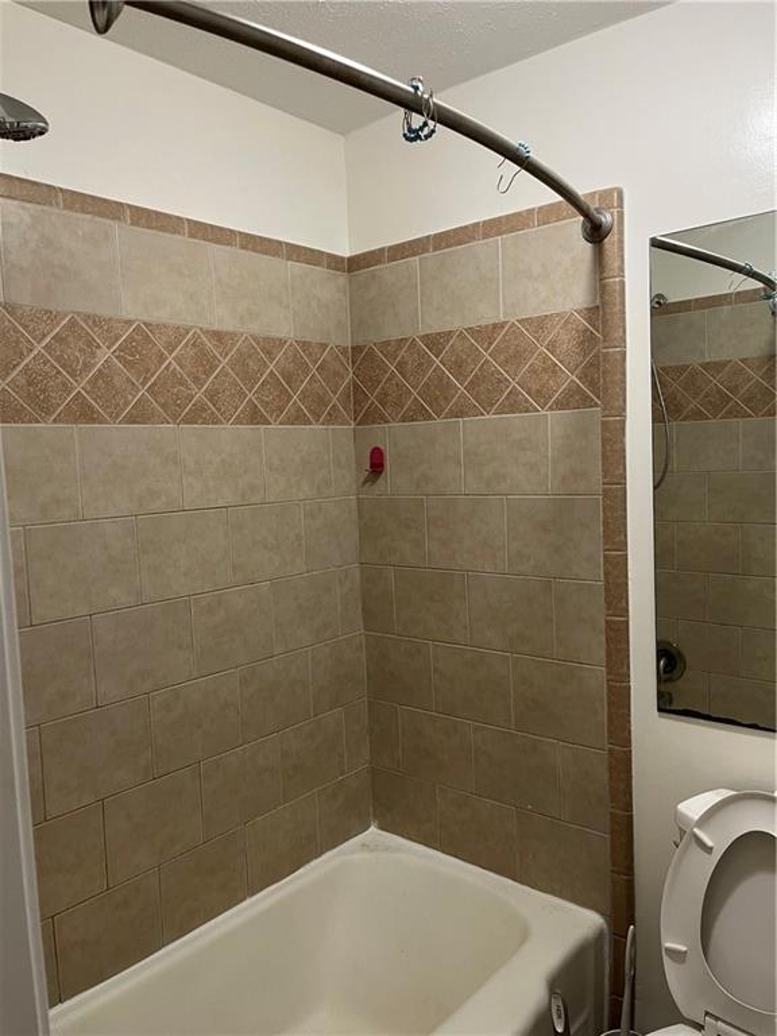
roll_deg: +2.6
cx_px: 388
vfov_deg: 67.3
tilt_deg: -4.6
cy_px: 518
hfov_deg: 53.1
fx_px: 778
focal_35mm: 26
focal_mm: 5.1
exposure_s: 1/60
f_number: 1.6
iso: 160
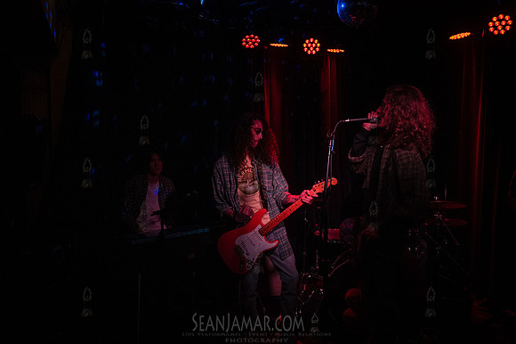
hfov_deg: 63.2
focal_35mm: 29
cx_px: 258
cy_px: 172
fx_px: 420
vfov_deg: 44.5
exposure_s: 1/200
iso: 10000
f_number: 5
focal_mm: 24
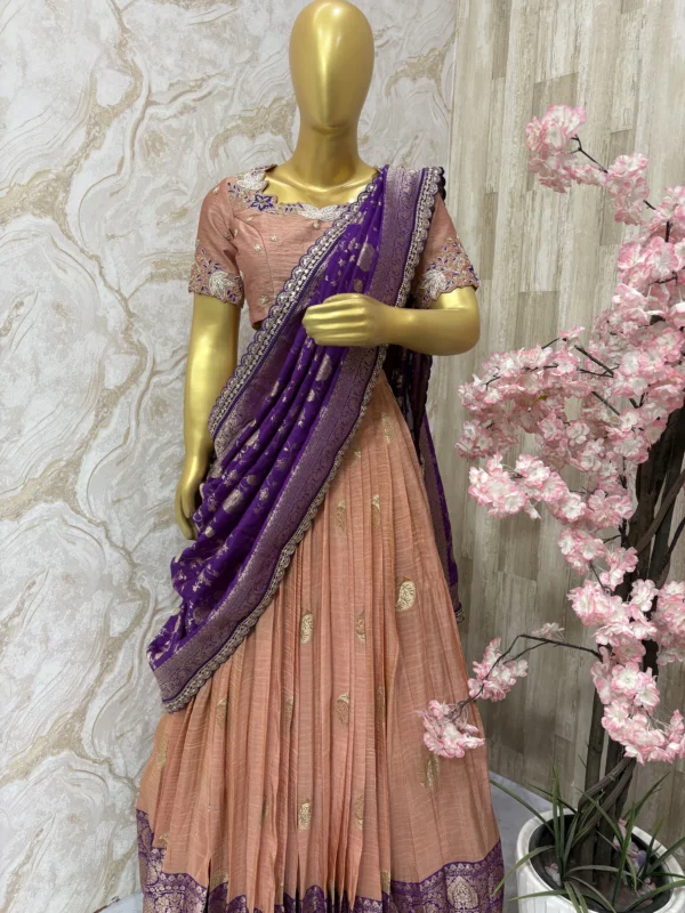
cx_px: 342
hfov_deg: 53.1
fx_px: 686
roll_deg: -3.5
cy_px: 456
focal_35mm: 26
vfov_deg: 67.3
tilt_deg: -9.9
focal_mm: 6
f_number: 1.6
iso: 100
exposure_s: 1/100
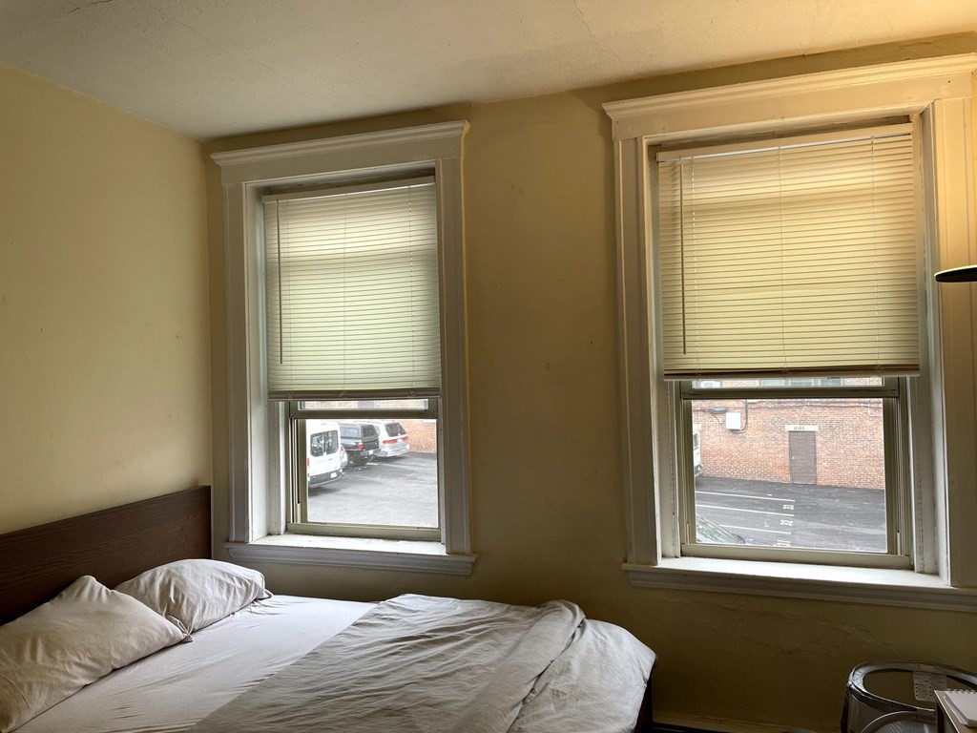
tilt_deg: +2.5
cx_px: 488
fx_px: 734
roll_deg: +1.7
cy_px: 366
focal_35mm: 26
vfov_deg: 53.1
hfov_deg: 67.3
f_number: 1.6
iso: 32
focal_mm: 4.2
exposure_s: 1/121
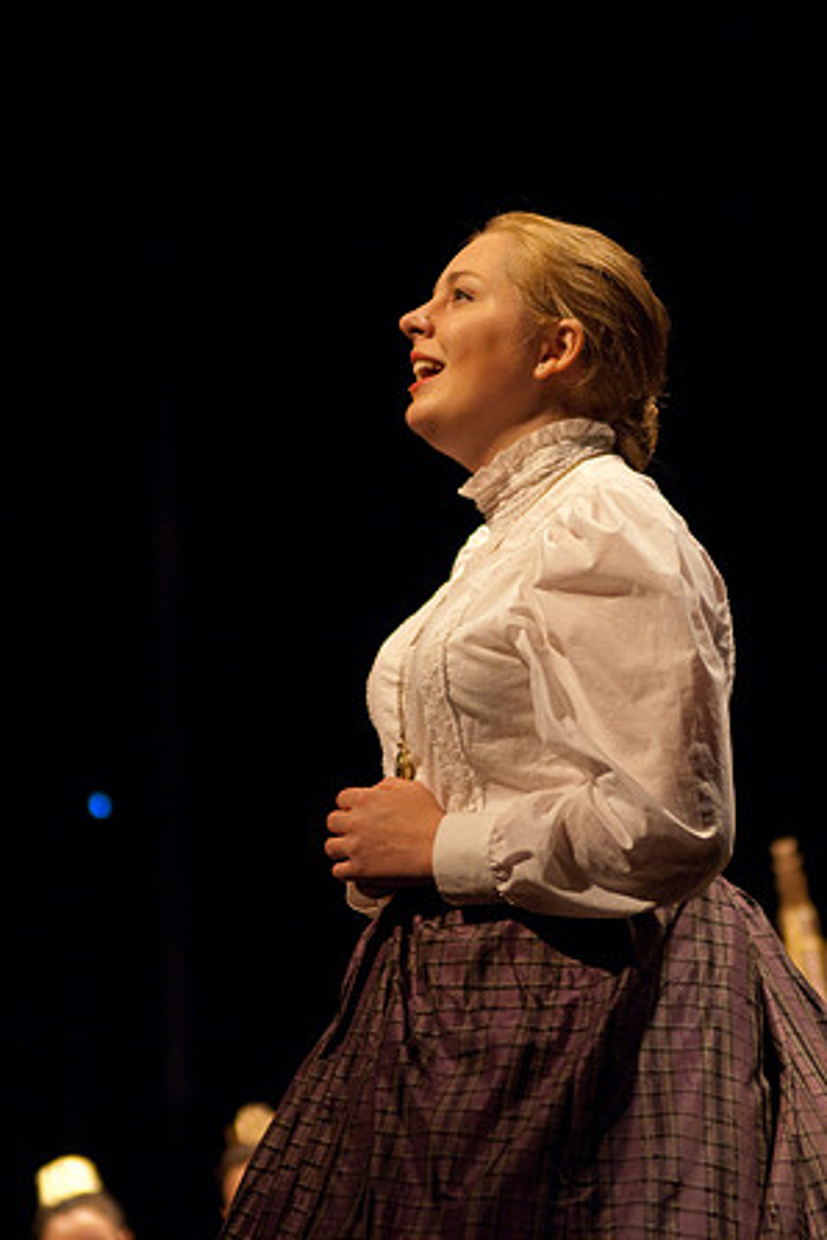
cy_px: 621
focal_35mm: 121
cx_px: 415
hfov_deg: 11.3
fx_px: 4169
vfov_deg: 16.9
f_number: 2.8
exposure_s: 1/125
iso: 1000
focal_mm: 80
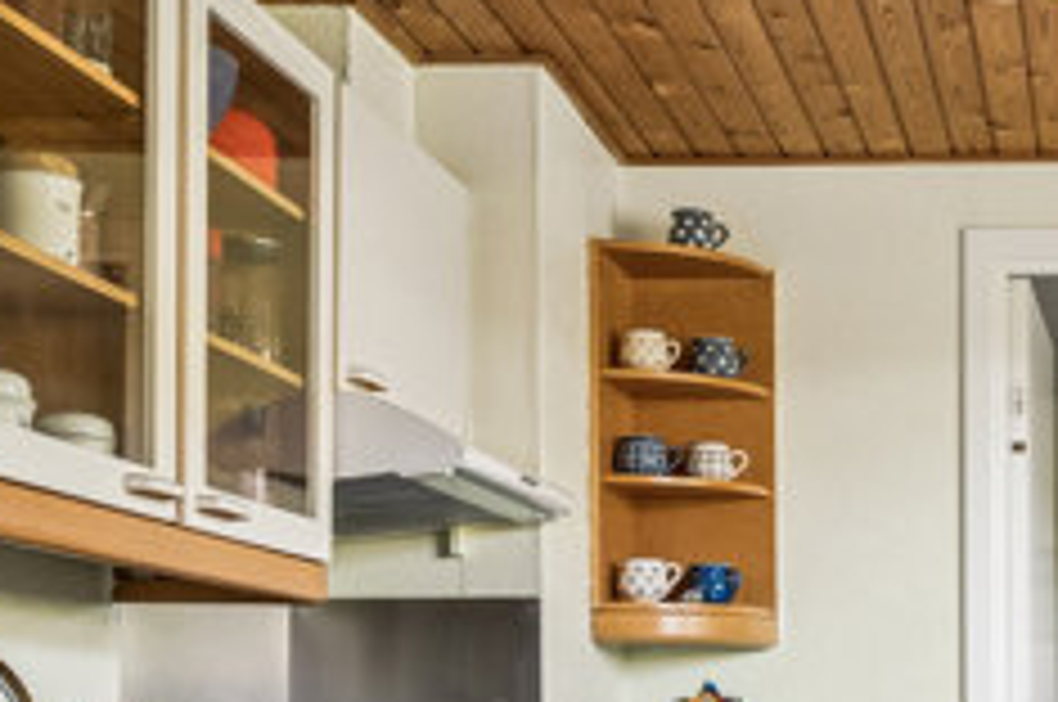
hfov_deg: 25.0
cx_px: 1085
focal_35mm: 77
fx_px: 2251
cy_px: 745
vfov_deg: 17.2
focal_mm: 15
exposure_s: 1/5
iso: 200
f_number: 8
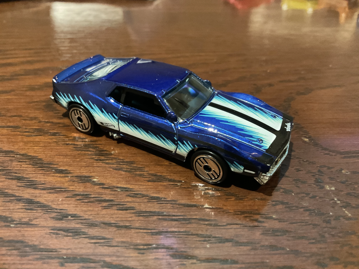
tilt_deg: -38.0
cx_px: 180
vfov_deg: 48.2
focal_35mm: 29
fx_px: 301
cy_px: 134
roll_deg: -2.0
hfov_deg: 61.7
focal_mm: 3
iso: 500
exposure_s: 1/24
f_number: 1.8
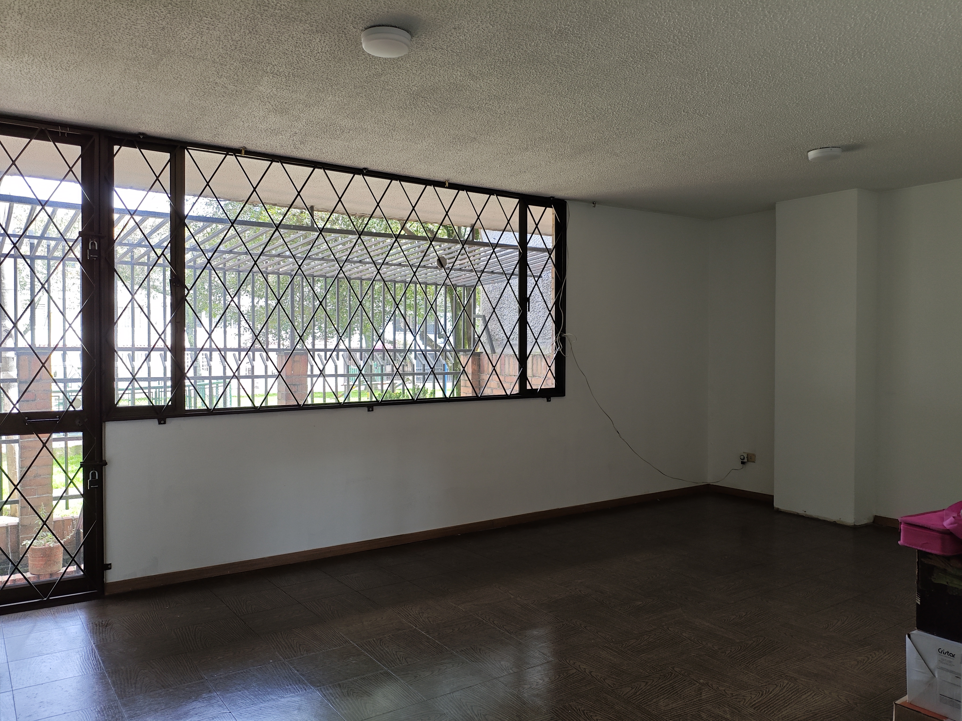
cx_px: 481
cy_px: 360
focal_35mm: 26
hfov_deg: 67.3
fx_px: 723
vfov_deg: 53.1
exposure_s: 1/205
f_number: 1.59
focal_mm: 4.94
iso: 50
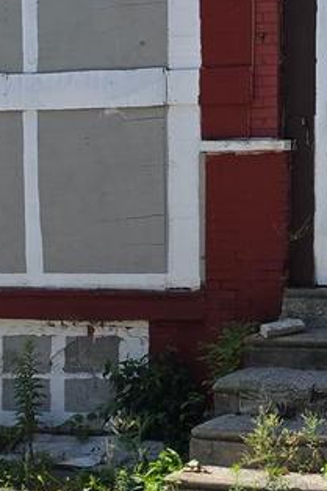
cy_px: 27
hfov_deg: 11.4
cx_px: 440
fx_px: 1596
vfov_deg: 17.2
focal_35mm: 117
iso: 64
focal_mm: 6.5
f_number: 1.4
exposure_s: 1/5955
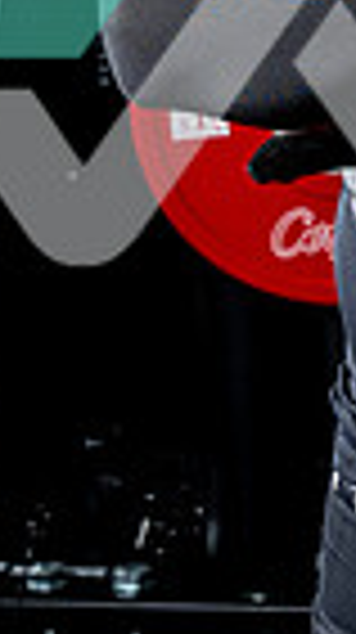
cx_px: 532
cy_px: -189
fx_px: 3215
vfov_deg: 11.0
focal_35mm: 191
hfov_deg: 6.3
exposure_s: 1/250
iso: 640
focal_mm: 57
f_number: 9
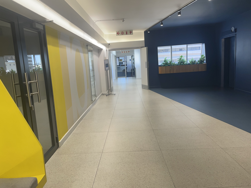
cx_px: 126
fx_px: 189
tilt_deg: -8.4
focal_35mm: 26
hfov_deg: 67.3
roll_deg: +3.6
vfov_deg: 53.1
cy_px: 94
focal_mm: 4.2
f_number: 1.6
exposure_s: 1/100
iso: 40
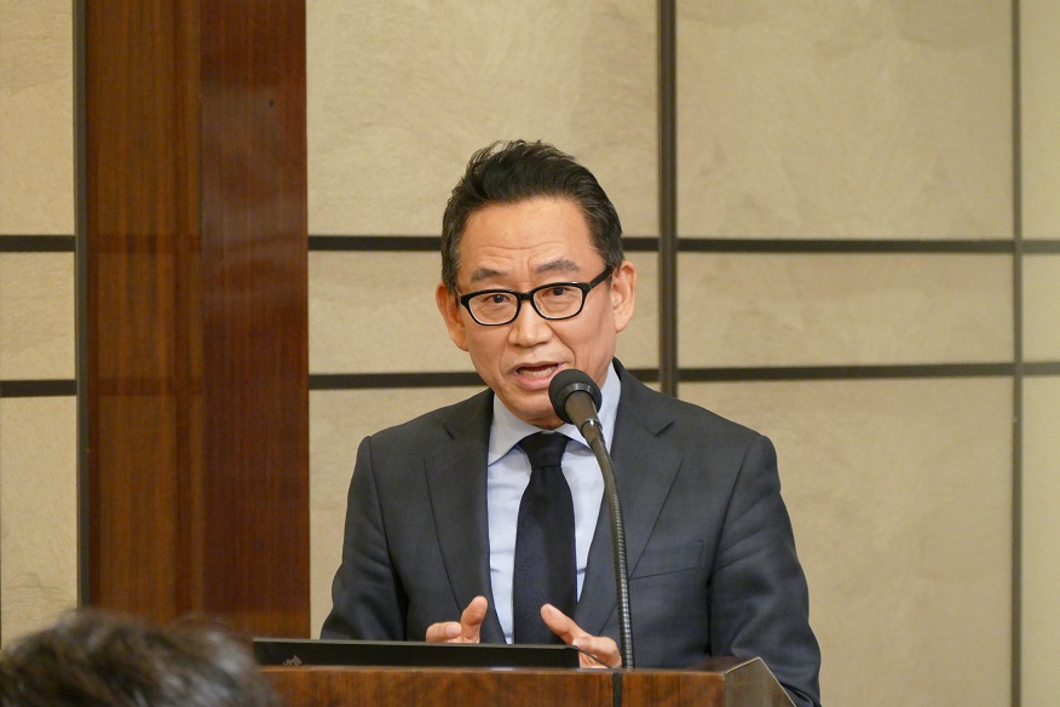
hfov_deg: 7.3
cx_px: 530
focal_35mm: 284
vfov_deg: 4.8
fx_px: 8362
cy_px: 354
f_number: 4
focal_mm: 103.71
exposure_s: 1/60
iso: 1600
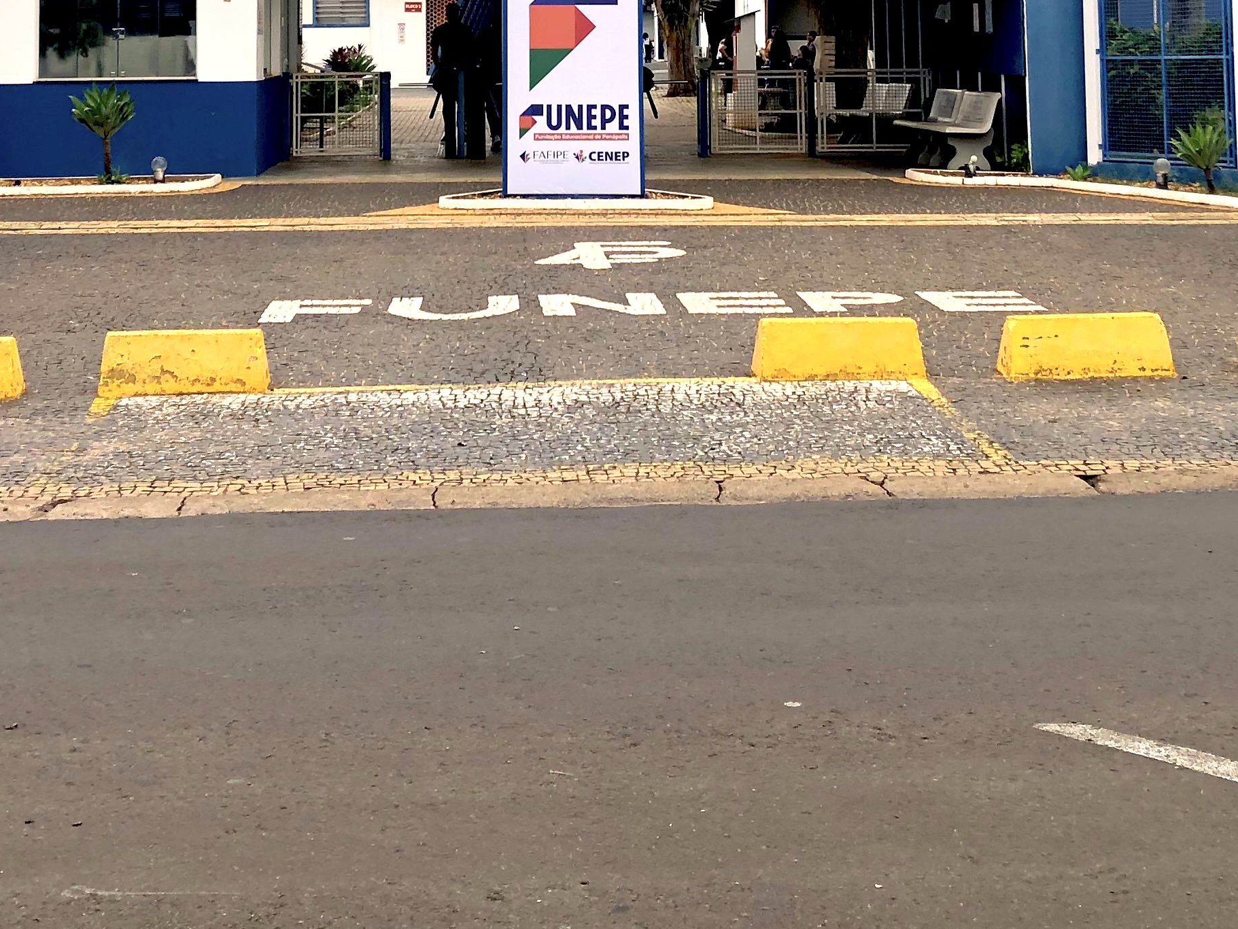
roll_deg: +0.5
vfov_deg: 22.5
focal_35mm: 62
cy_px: -52
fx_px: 2218
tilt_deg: +1.8
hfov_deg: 31.1
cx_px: 526
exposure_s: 1/120
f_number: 1.8
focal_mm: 3.99
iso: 20
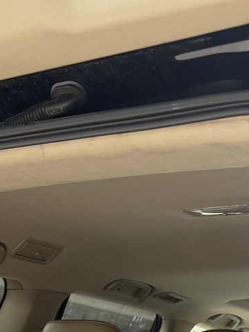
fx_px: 757
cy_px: 546
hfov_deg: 18.5
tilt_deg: -12.7
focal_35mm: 79
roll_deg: -4.8
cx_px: 40
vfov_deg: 20.0
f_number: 1.78
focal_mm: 6.76
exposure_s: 1/115
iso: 200
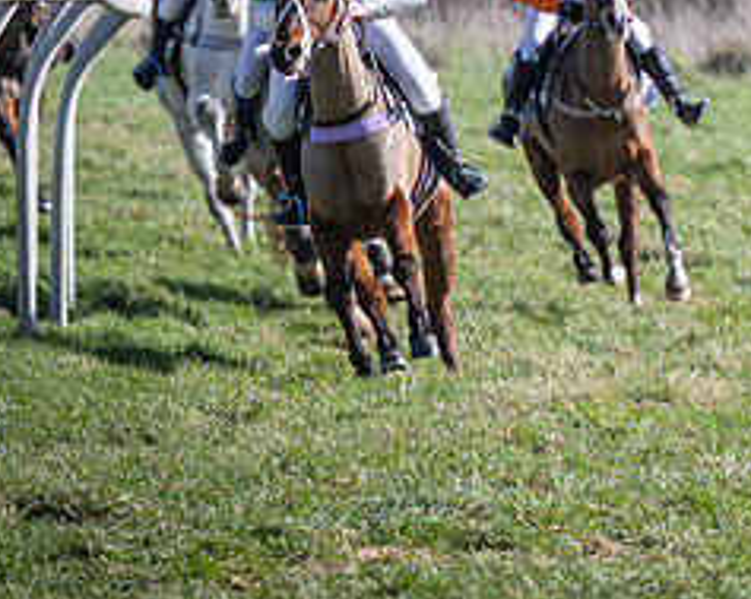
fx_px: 15562
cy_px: -76
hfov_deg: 2.8
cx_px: 721
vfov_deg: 2.2
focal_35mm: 701
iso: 125
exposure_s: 1/1000
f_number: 4
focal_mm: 175
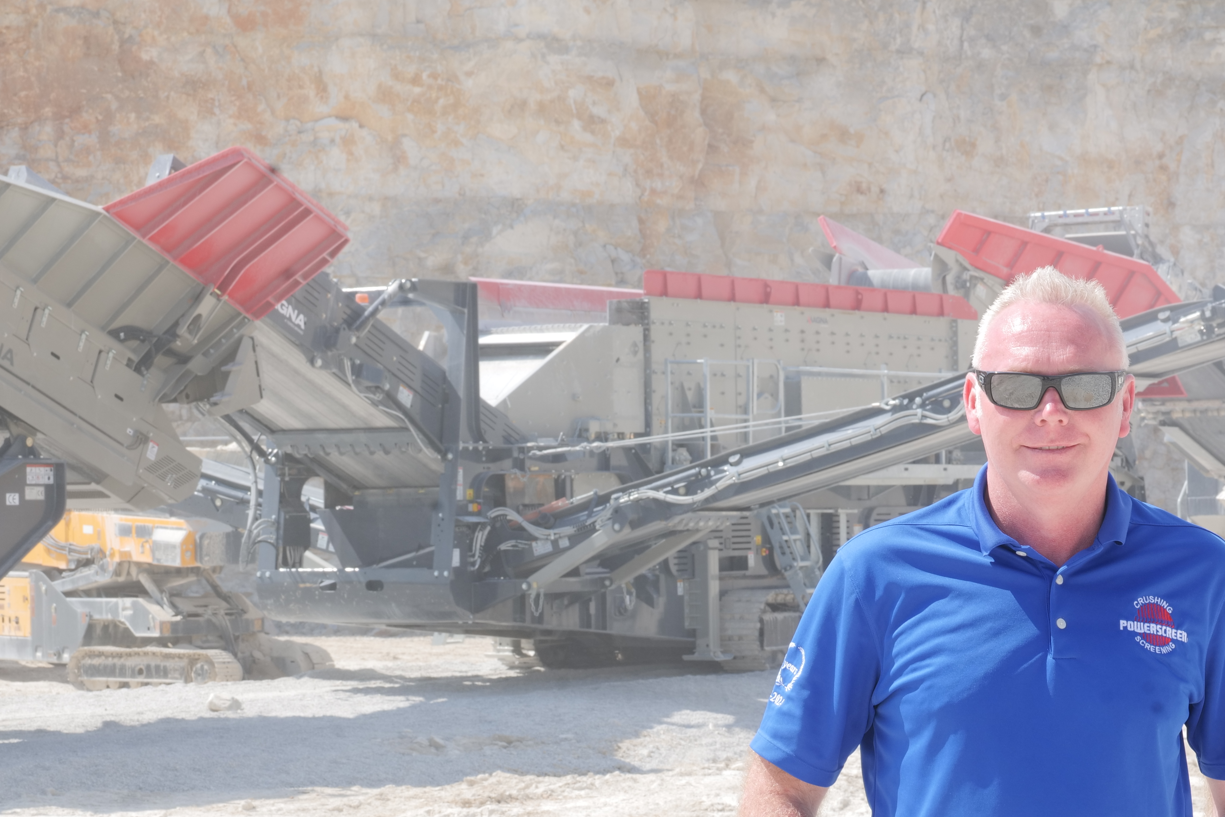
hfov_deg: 19.5
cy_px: 605
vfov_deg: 13.1
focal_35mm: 104
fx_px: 3539
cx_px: 883
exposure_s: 1/80
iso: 320
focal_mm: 70
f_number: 18
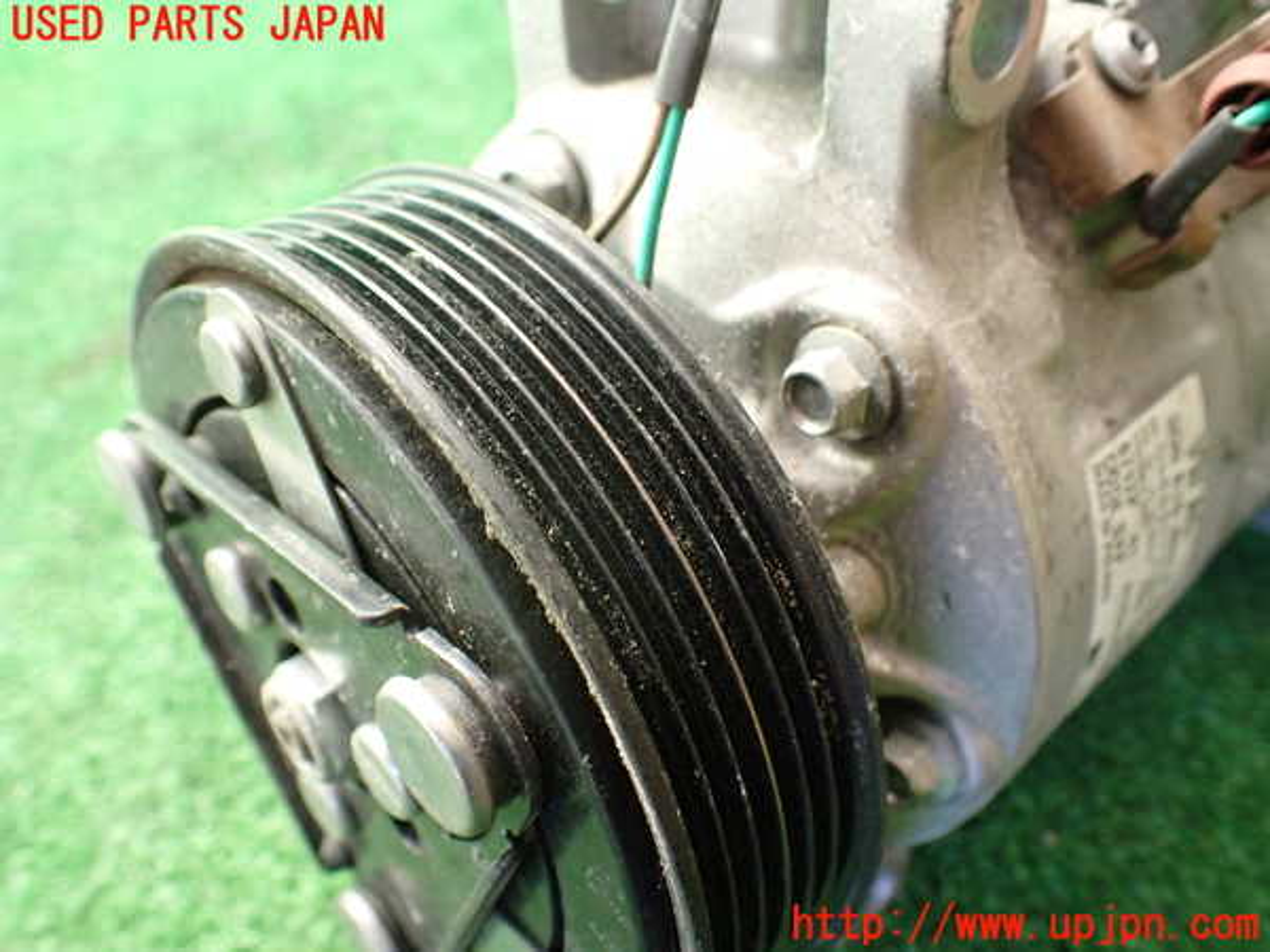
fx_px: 1101
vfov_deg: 46.8
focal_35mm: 30
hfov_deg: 60.0
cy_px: 476
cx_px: 635
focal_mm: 5.4
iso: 500
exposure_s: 1/125
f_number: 2.3
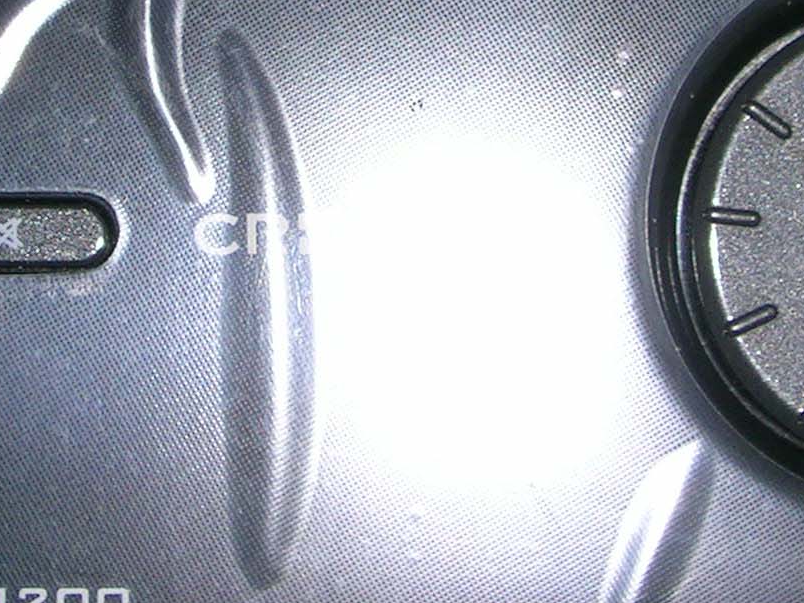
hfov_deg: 14.6
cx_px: 361
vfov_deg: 10.9
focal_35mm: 135
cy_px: 30
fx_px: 3136
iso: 50
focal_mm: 8
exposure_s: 1/60.1
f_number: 5.5
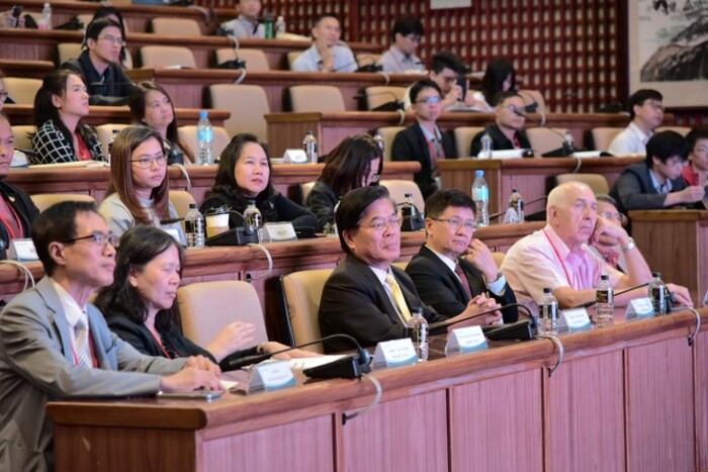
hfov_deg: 18.6
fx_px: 2164
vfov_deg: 12.5
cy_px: 236
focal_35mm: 110
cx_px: 354
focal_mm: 110
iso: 2500
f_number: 4
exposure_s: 1/100
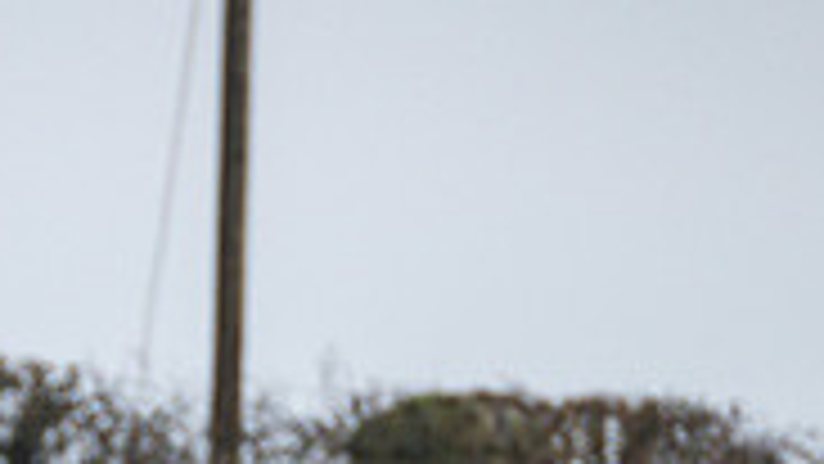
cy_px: 833
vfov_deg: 0.8
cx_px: 54
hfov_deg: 1.4
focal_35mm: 1492
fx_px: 32604
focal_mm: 300
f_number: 2.8
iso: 280
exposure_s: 1/1600
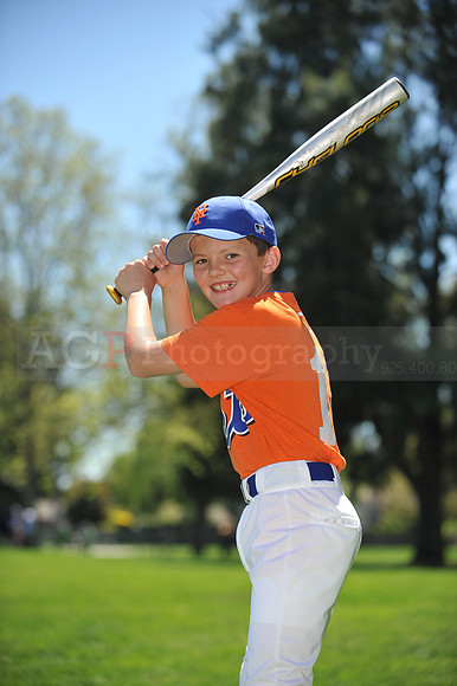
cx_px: 228
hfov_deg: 13.7
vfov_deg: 20.4
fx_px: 1906
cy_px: 343
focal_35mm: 100
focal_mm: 100
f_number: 4
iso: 200
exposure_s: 1/1600
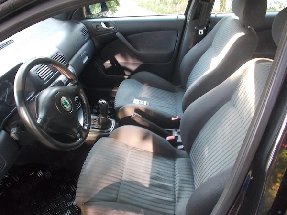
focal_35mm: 26
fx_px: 216
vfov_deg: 53.1
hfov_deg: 67.3
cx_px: 144
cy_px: 108
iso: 200
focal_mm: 4.6
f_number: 3.2
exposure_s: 1/25
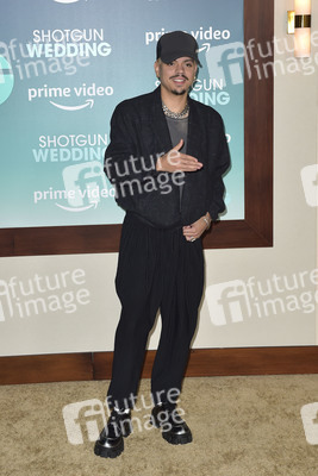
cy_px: 238
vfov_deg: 39.6
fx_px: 662
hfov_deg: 27.0
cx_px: 159
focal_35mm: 50
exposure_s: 1/250
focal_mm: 50
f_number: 6.3
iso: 400
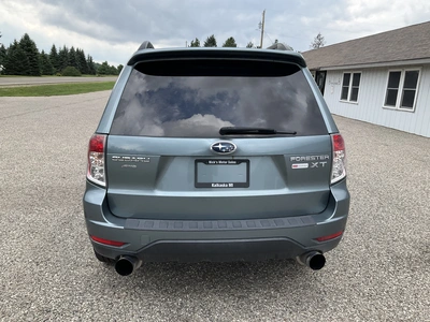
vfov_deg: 48.2
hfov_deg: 61.7
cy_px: 161
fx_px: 360
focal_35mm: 29
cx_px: 215
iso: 25
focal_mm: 3
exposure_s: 1/657
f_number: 1.8
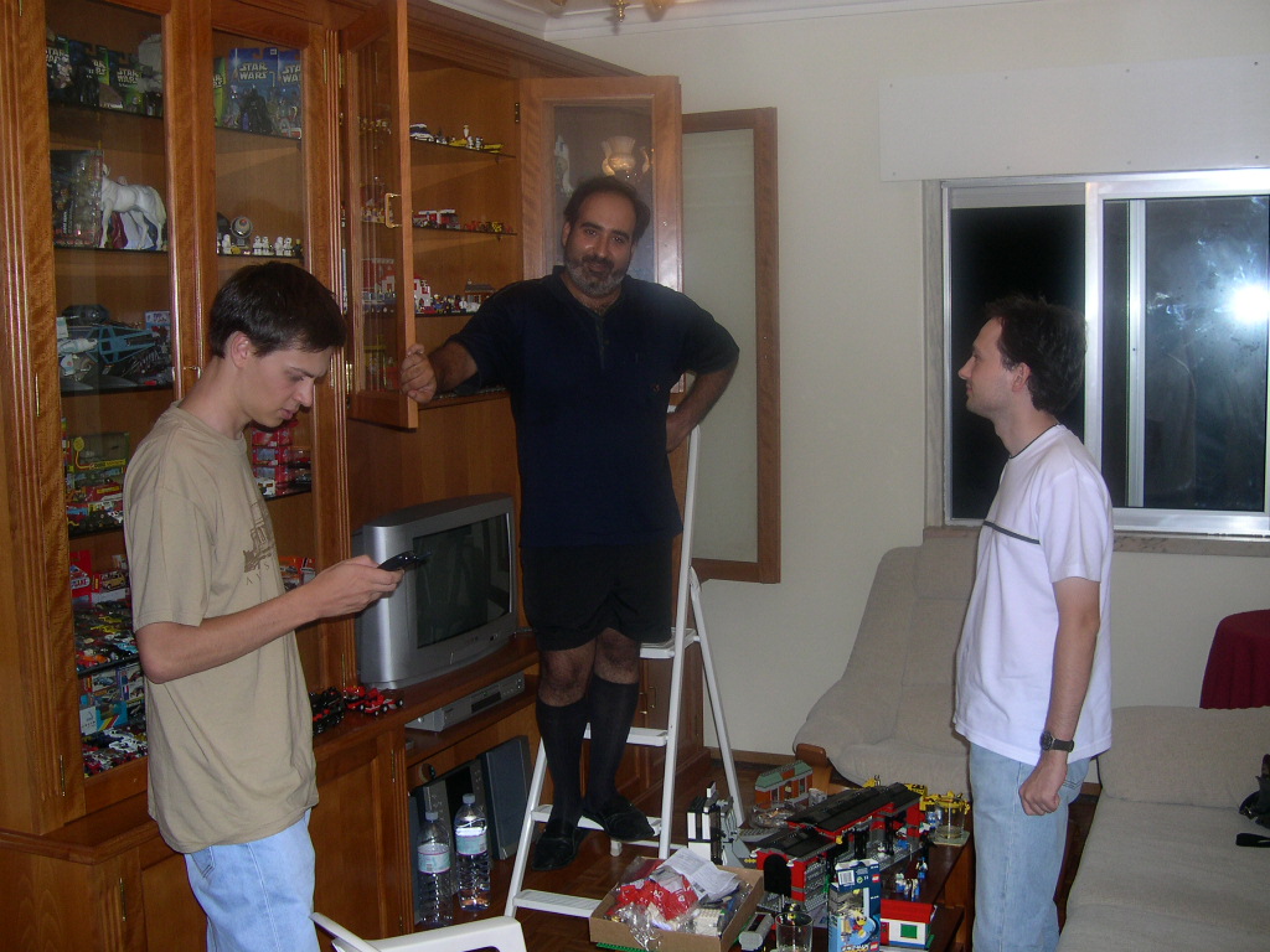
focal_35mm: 38
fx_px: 1394
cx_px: 635
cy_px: 476
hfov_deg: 49.0
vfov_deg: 37.7
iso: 133
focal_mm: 8
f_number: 2.8
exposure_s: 1/60
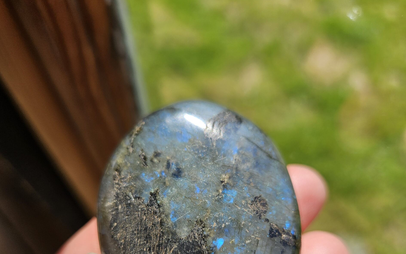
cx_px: 203
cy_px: 202
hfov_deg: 58.1
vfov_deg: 37.0
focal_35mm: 33
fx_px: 365
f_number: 1.8
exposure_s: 1/1084
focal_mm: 5.4
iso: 25
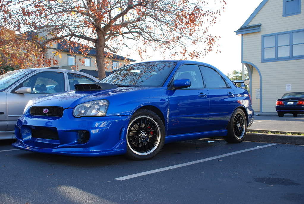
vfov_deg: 32.0
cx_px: 152
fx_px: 355
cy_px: 102
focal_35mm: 42
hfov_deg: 46.3
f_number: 4
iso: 125
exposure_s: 1/125
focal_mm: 28
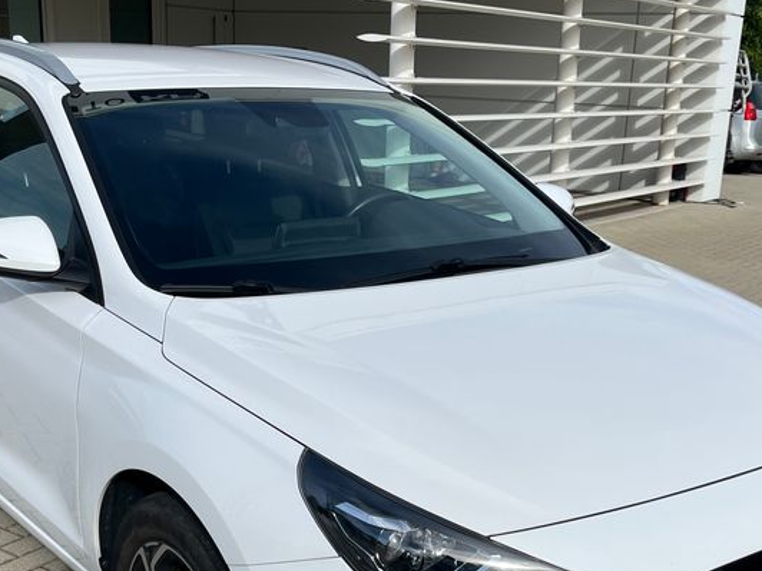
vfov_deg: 28.7
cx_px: 372
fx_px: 1101
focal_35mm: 50
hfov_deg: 38.2
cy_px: 431
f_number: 1.6
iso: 50
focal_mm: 5.1
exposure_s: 1/4651
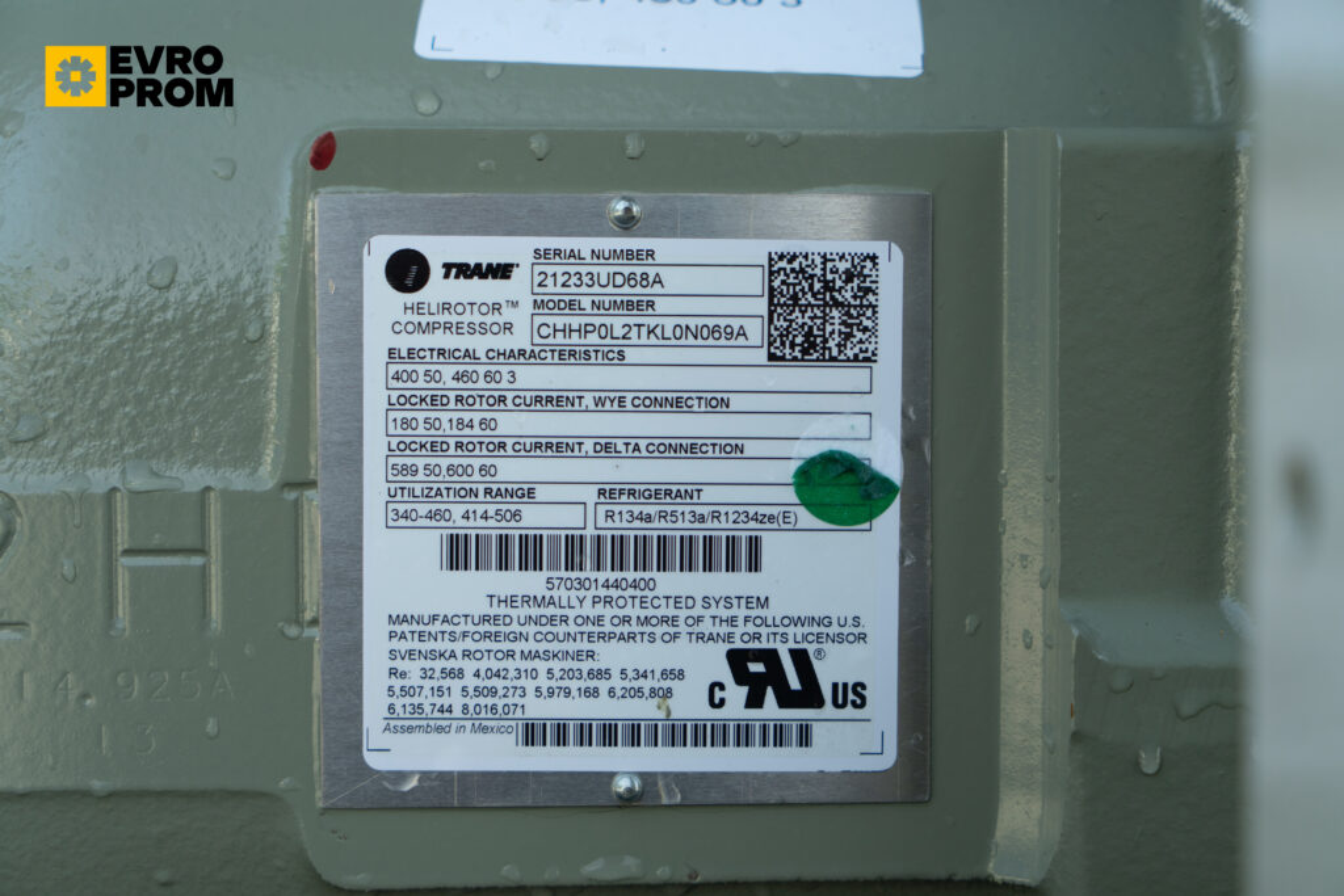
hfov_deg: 37.5
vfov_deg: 25.5
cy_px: 448
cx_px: 672
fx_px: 1979
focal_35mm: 53
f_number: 4.5
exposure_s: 1/125
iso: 200
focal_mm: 53
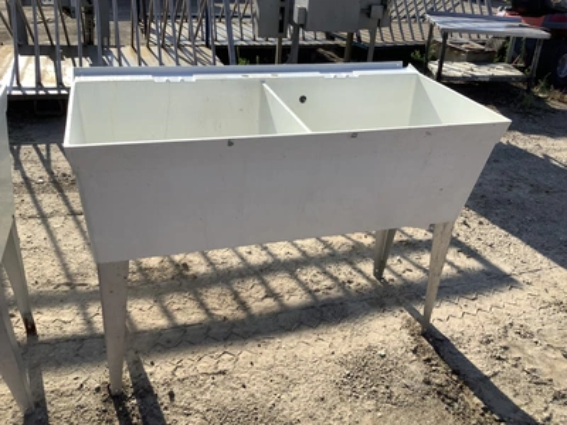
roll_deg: -5.5
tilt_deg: -27.4
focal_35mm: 31
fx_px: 508
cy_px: 212
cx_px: 284
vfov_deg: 45.4
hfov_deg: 58.4
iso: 25
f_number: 2.4
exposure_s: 1/1006
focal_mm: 3.3
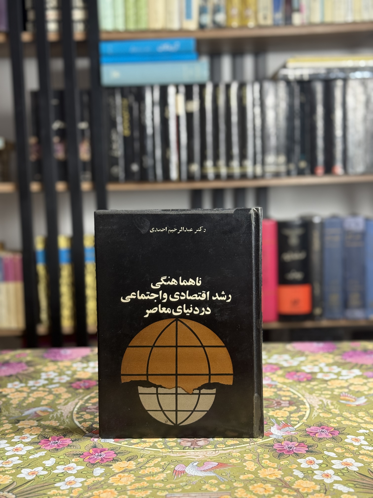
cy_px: 249
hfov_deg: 30.3
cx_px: 186
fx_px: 690
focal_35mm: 48
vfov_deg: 39.7
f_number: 1.78
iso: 100
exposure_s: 1/50
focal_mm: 6.76
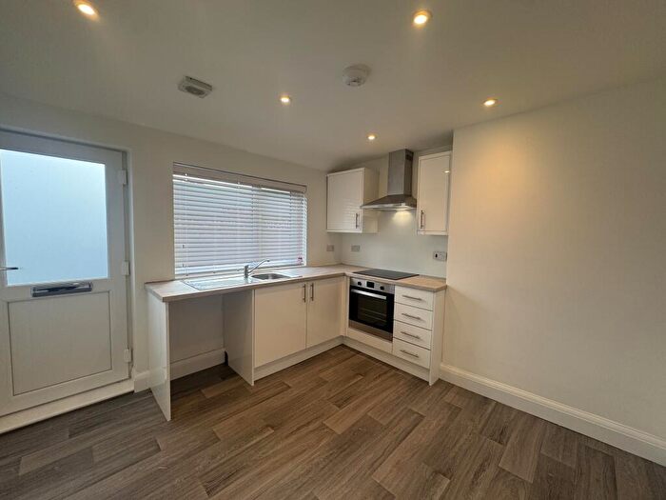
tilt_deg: -3.9
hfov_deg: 102.1
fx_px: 269
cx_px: 333
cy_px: 250
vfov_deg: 85.7
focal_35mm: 14
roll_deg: -1.8
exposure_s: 1/100
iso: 50
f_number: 2.2
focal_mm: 2.22
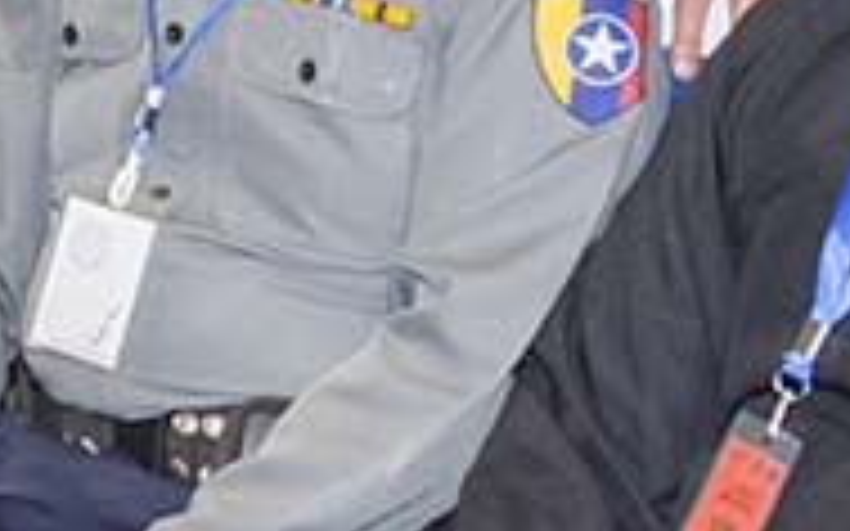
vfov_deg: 8.0
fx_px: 3705
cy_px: -259
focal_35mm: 160
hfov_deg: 12.3
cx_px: -549
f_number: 7.1
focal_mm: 31
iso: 1250
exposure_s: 1/60
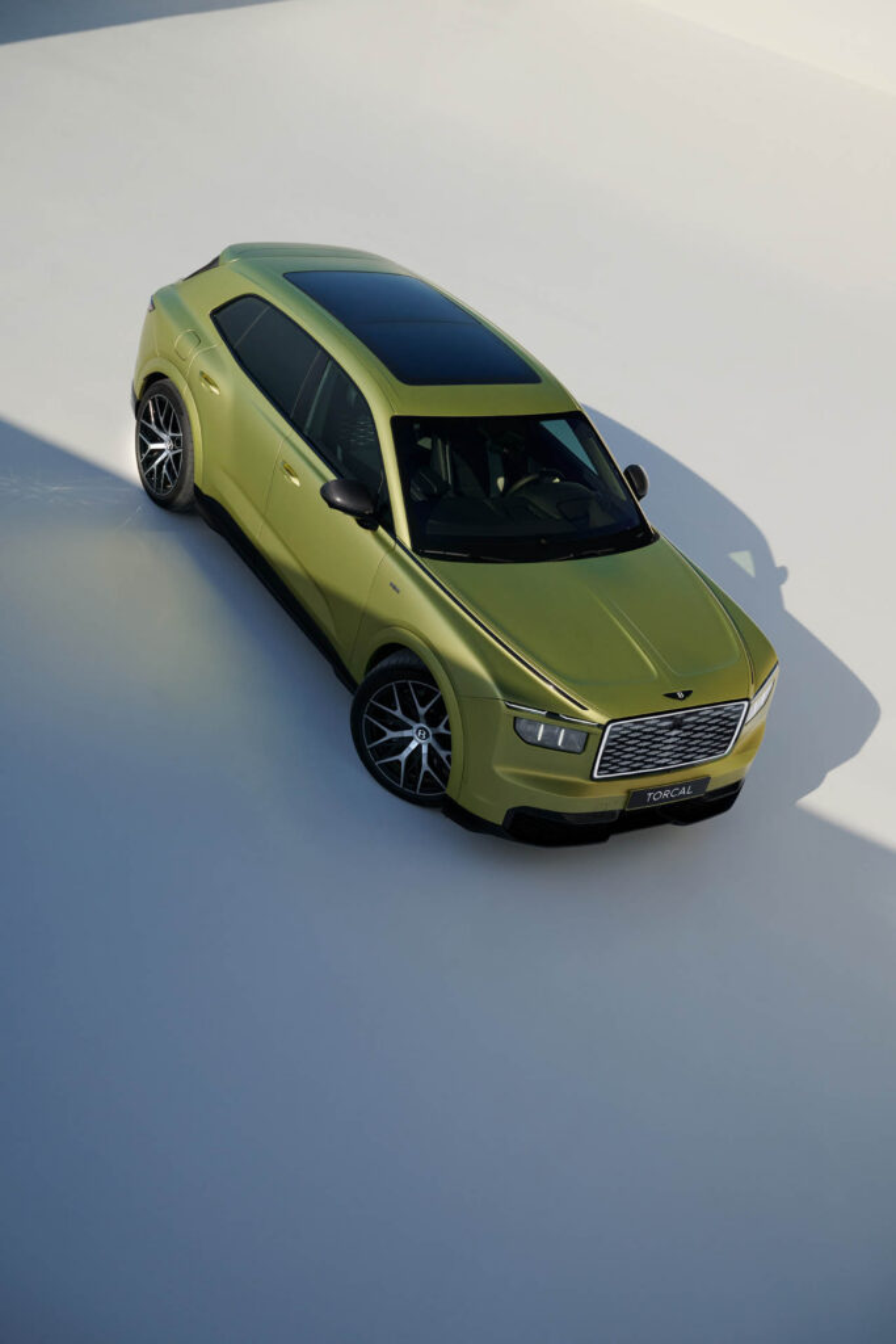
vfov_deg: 44.5
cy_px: 672
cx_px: 448
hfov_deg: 30.5
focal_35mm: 44
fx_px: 1642
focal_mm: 44
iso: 180
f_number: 7.1
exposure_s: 1/500
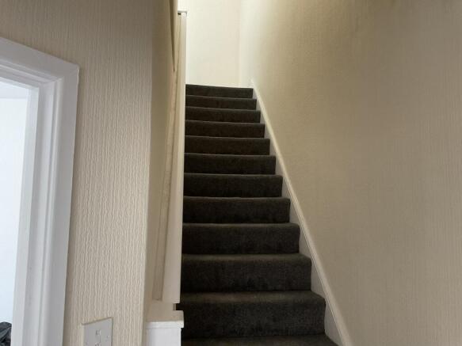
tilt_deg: +6.7
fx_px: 387
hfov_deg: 61.7
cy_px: 173
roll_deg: +0.1
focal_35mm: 29
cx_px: 231
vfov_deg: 48.2
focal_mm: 3
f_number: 1.8
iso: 125
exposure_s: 1/60
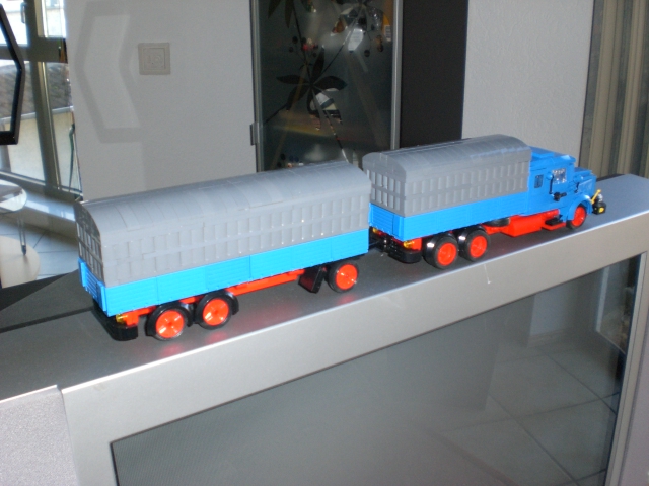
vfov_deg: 37.7
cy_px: 243
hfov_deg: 49.0
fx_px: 712
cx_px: 324
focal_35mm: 38
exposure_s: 1/60
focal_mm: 6.3
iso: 200
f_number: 3.1
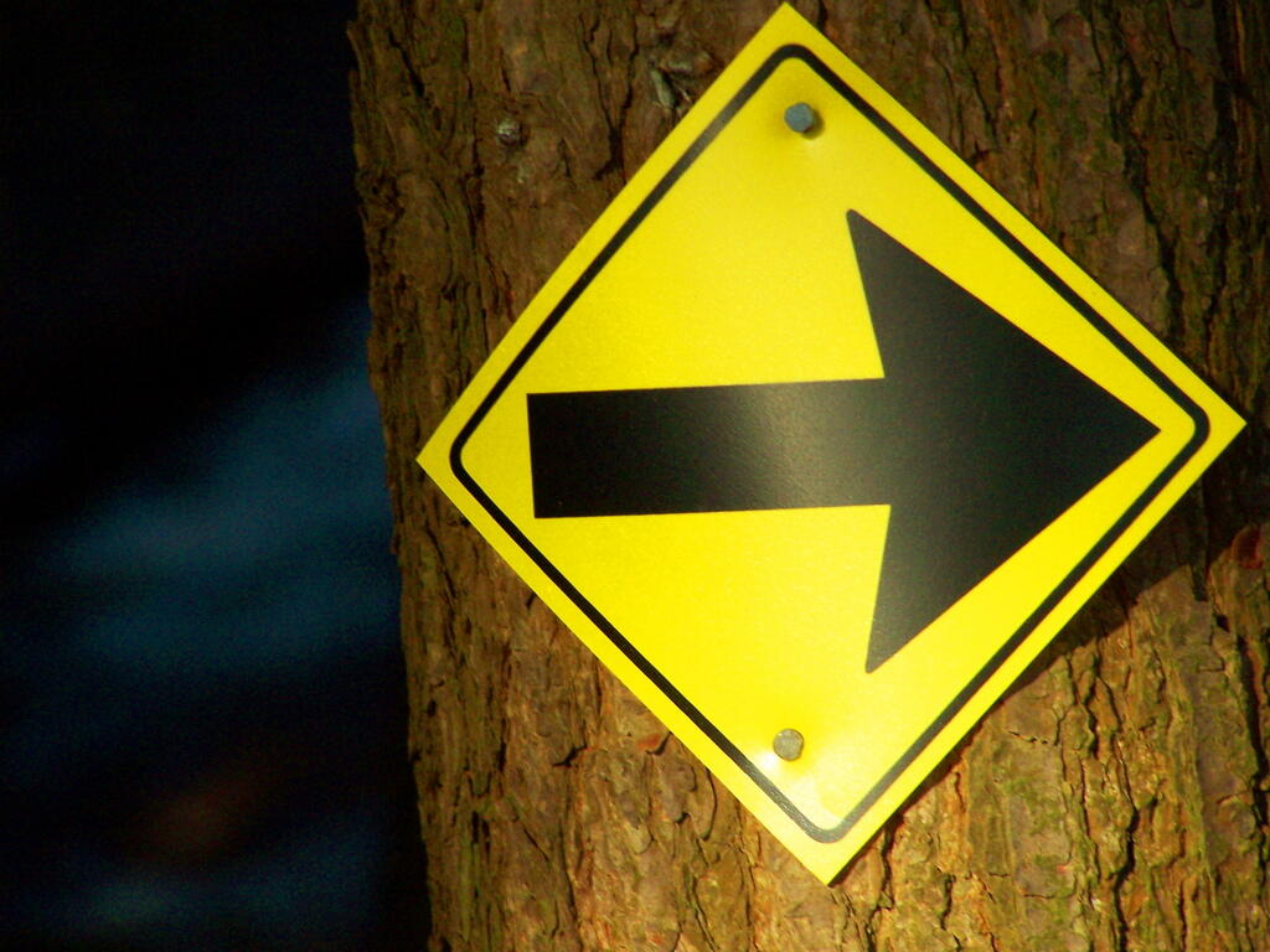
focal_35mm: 380
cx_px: 635
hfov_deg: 5.2
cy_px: 476
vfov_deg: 3.9
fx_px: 13942
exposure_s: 1/250
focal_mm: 63
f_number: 3.7
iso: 140
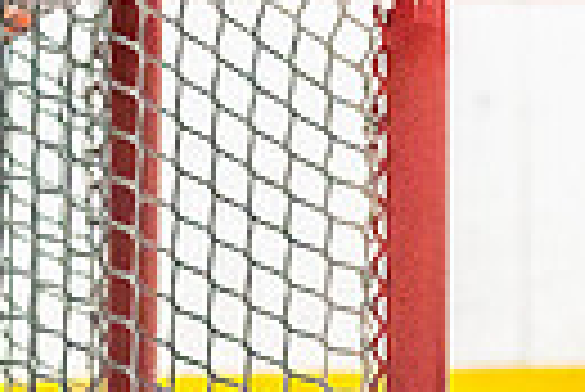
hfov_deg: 3.6
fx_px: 9322
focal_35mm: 573
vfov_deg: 2.4
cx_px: 1326
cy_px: 623
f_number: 2.8
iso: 3200
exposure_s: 1/1250
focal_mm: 83
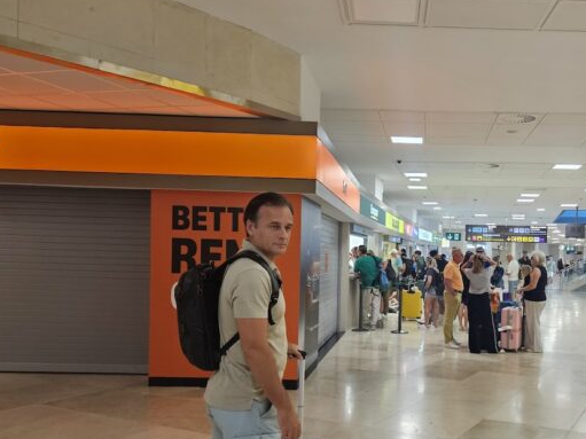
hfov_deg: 49.9
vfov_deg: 39.4
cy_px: 276
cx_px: 416
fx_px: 609
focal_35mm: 36
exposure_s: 1/142
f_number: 1.8
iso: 400
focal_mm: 5.4
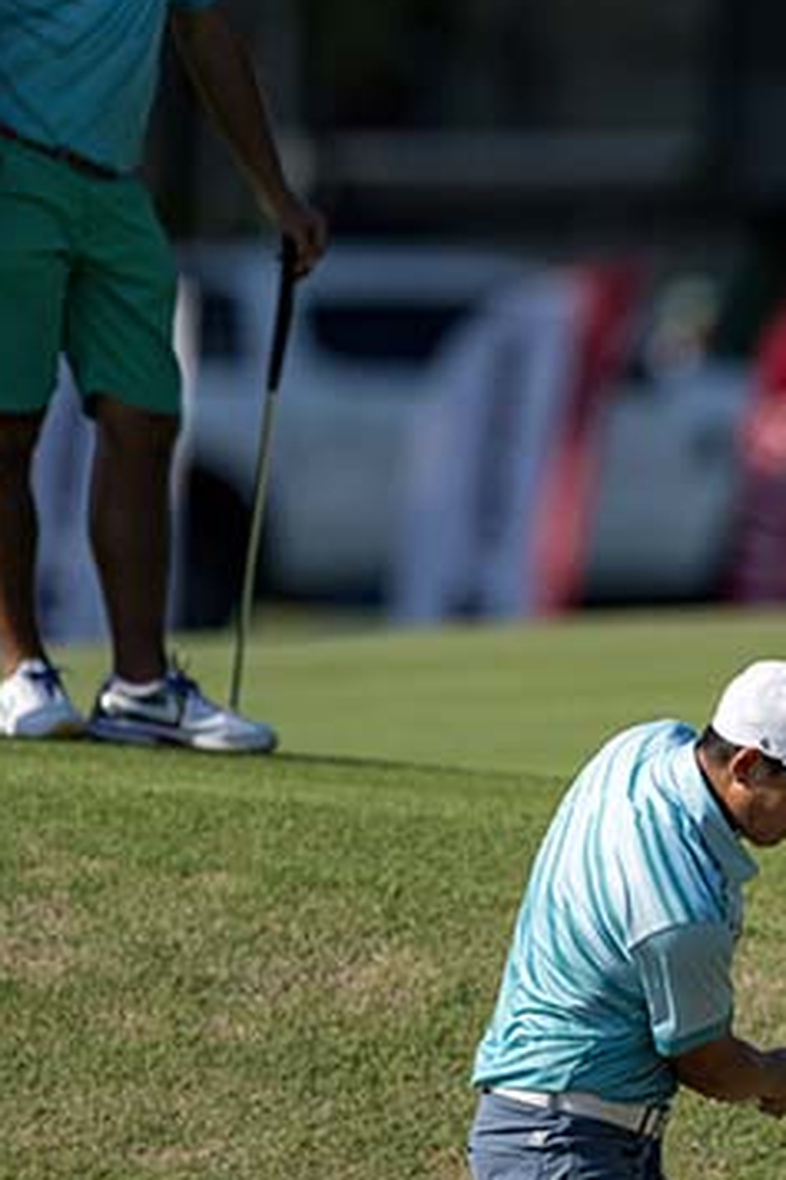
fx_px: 35402
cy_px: 988
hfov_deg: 1.3
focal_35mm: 1080
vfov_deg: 1.9
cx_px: 1078
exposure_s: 1/4000
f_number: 2.8
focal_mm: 400
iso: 180
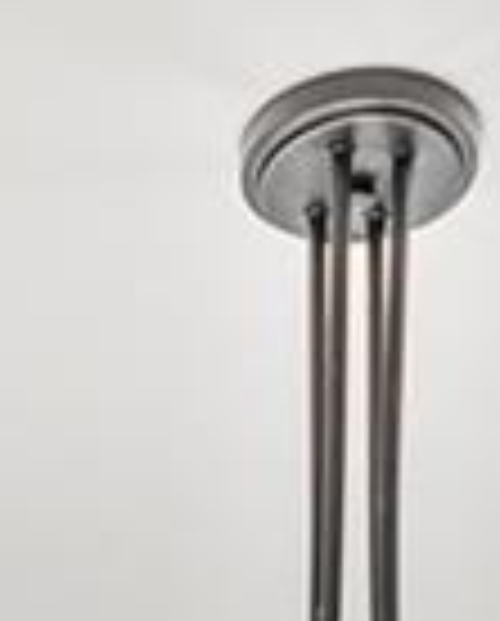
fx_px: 4812
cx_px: 387
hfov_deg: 5.9
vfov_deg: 6.6
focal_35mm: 261
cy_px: 2034
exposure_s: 1/15
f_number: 8
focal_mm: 24
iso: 640
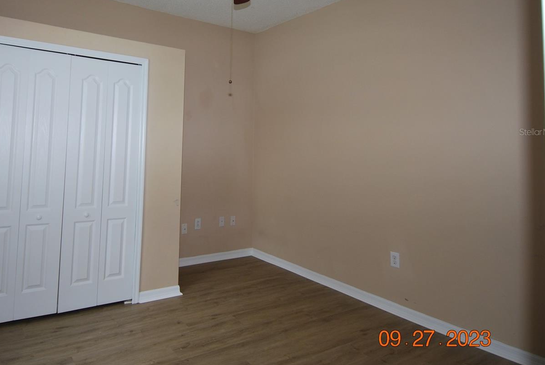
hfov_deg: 72.2
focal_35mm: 24
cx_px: 197
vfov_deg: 52.5
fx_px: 364
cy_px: 132
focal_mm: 12
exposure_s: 1/60
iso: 200
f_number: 4
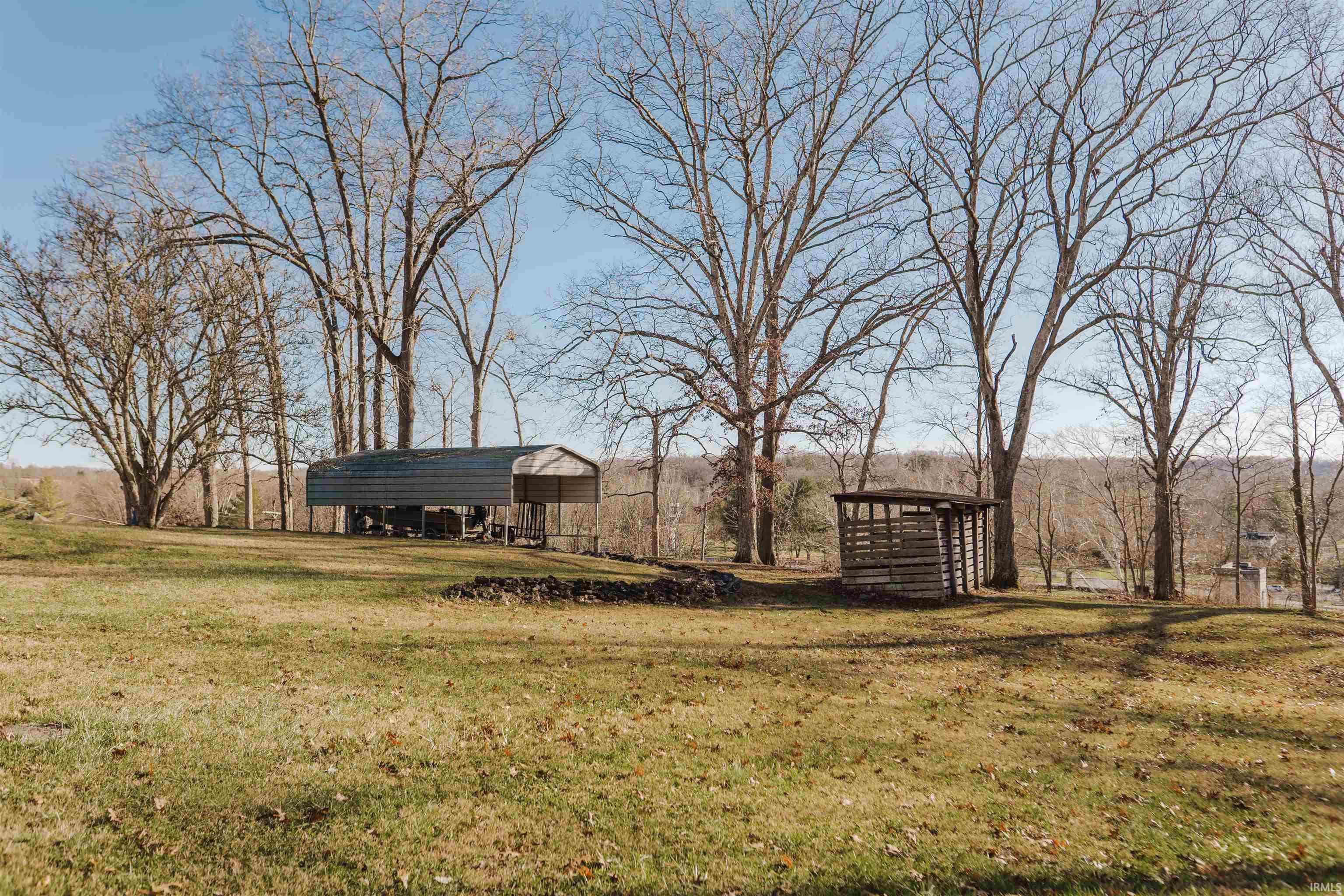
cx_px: 672
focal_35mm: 24
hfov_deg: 73.7
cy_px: 448
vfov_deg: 53.1
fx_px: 896
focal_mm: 24
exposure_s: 1/640
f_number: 3.5
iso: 100
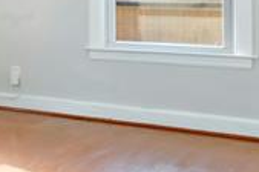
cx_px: -349
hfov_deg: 14.8
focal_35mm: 91
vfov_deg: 14.5
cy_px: -37
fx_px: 653
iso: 320
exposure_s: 1/2.5
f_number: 11
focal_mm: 10
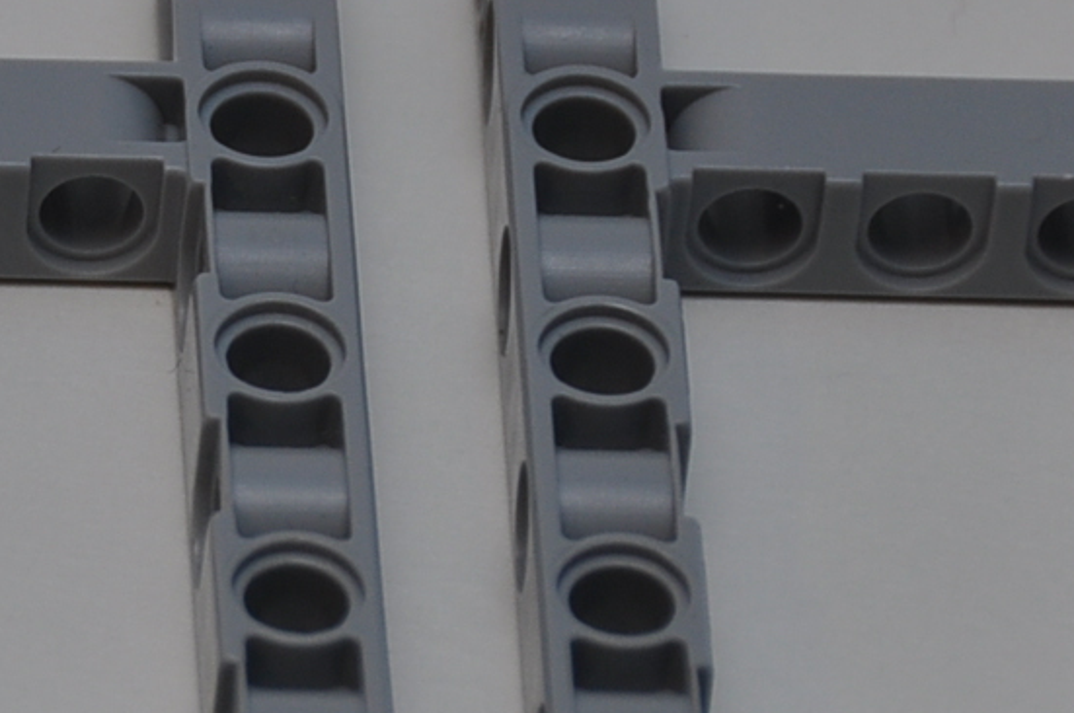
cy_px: 643
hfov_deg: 3.7
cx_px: -300
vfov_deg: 2.5
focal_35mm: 555
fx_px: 16536
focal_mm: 95
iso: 200
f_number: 5.3
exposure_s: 1/60
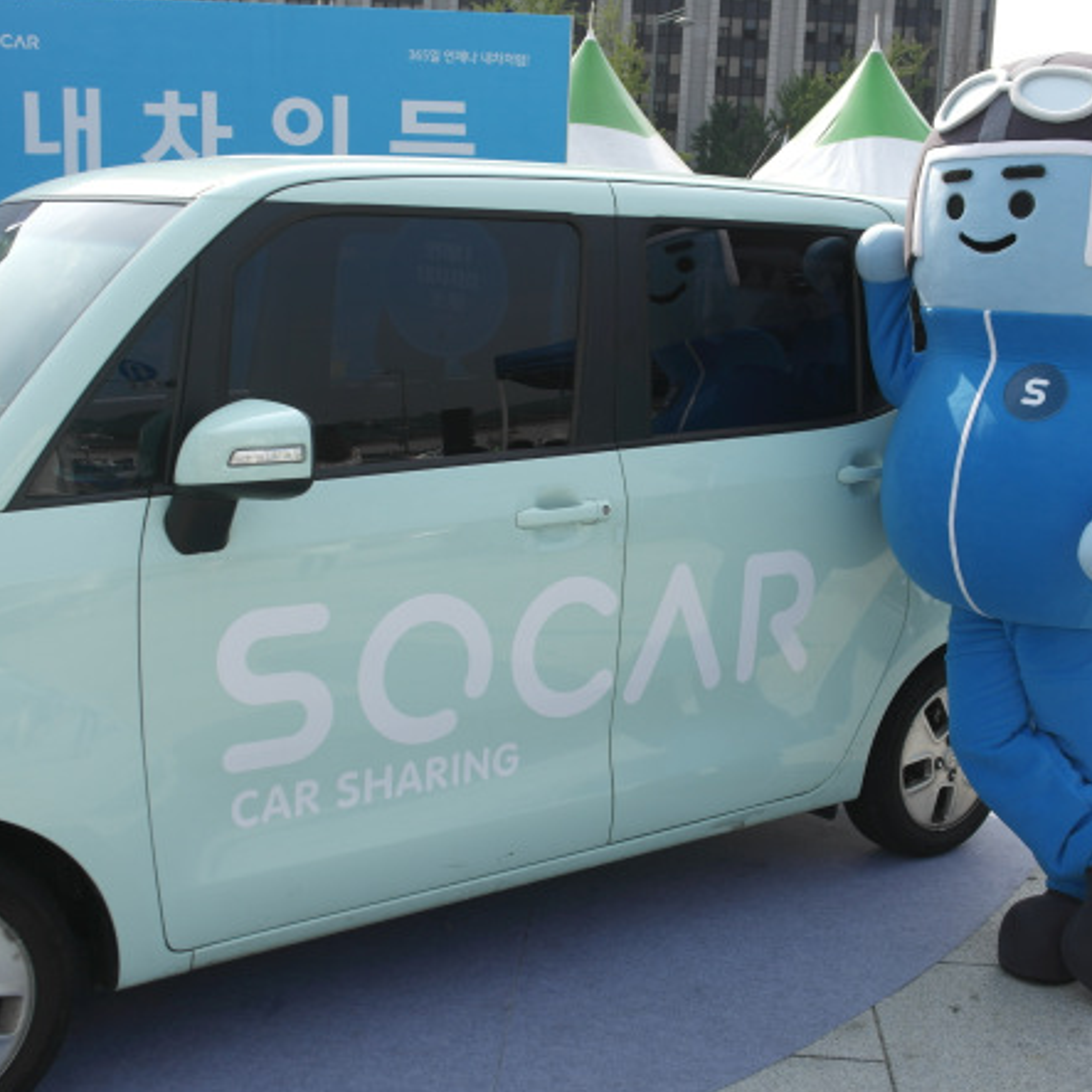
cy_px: 548
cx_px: 557
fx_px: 1677
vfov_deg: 36.1
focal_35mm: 47
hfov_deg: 36.1
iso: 100
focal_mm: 24
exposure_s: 1/160
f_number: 8
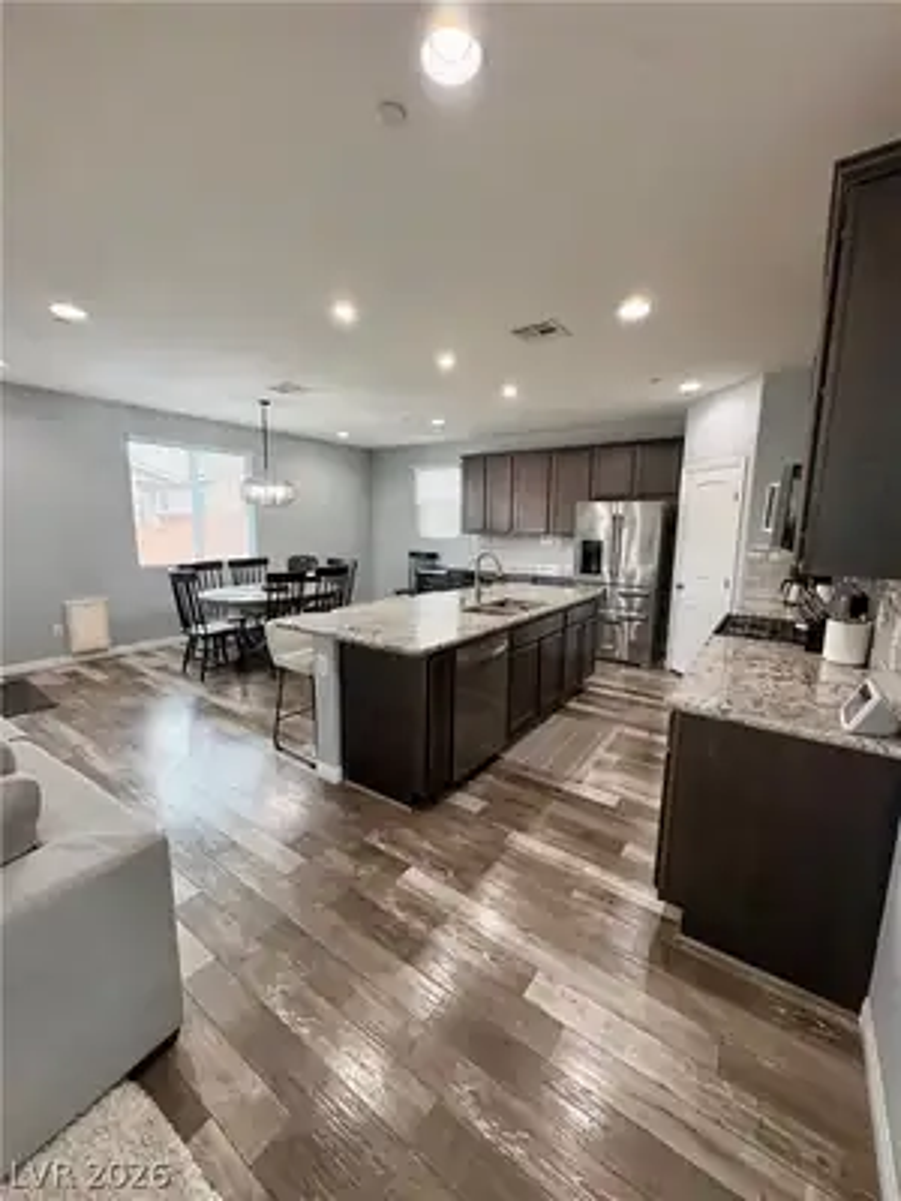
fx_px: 486
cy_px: 600
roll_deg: -0.4
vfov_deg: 102.1
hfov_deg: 85.7
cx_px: 450
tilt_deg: -8.2
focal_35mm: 14
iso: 400
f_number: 2.2
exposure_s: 1/120
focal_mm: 2.22
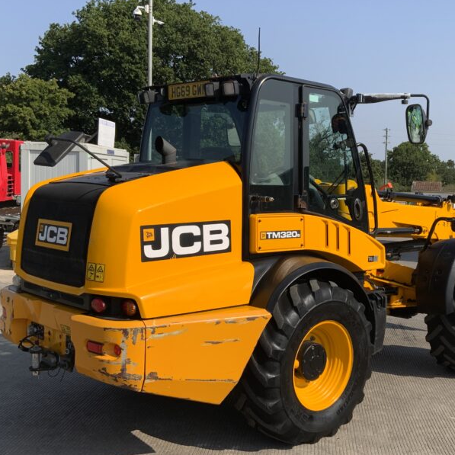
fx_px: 654
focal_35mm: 44
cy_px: 239
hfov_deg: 37.8
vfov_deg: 38.3
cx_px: 310
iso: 16
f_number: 1.8
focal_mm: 3
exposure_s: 1/2058
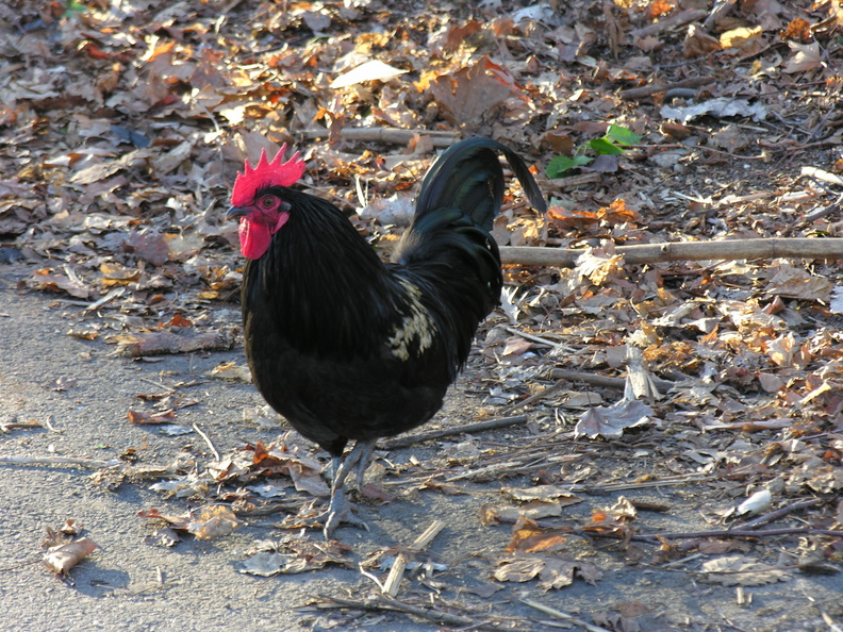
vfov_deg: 6.6
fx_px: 5479
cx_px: 422
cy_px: 316
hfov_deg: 8.8
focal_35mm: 225
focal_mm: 57.3
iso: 50
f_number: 4.3
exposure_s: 1/28.4
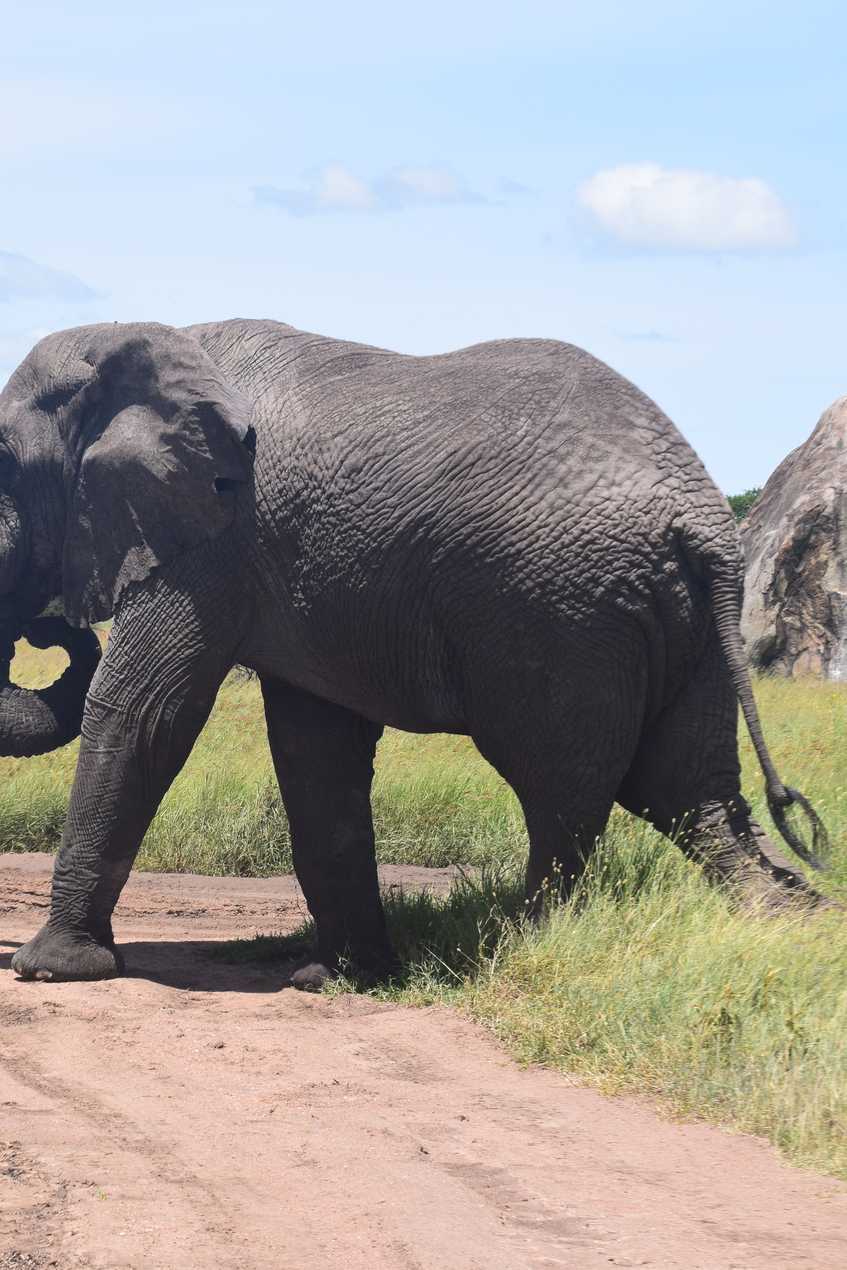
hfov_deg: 7.8
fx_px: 6211
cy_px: 634
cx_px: 230
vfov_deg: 11.7
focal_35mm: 176
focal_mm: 78
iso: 320
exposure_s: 1/500
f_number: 11
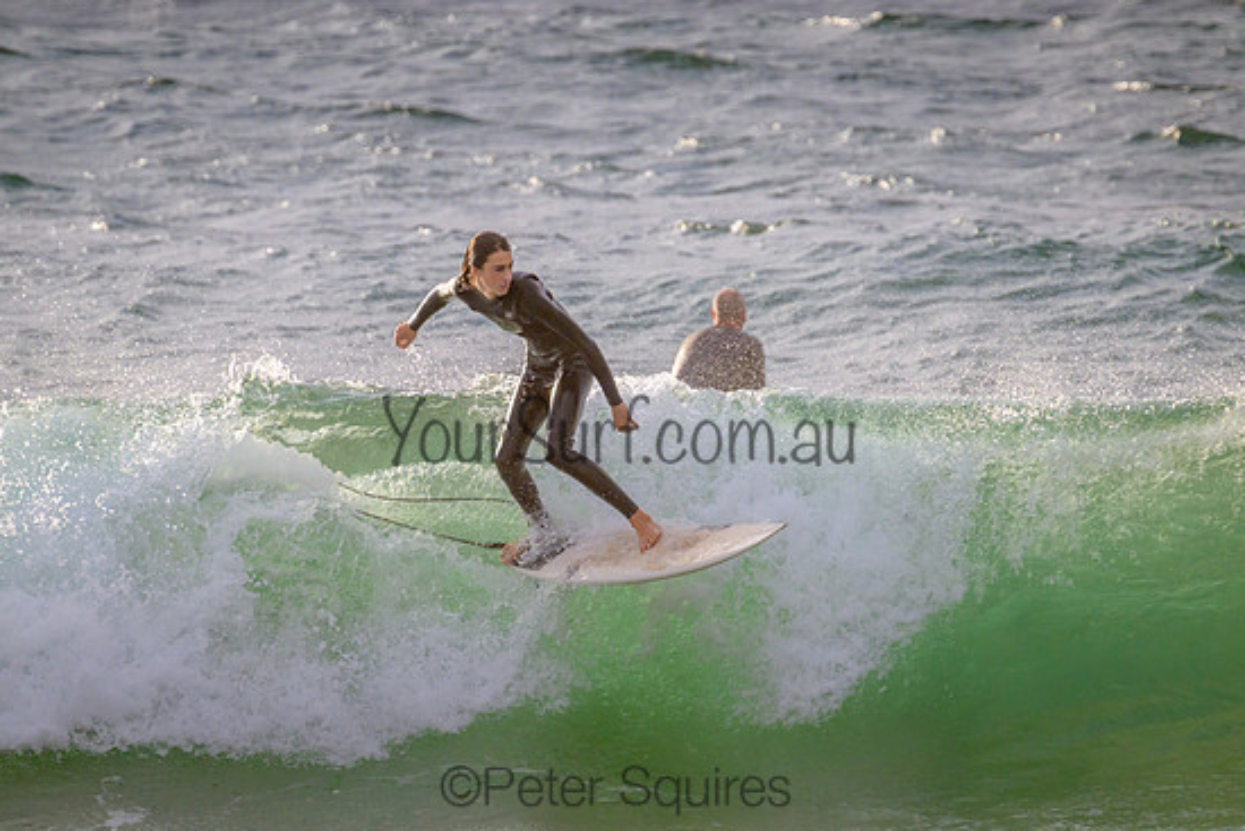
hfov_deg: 2.4
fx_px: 29194
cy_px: 411
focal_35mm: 844
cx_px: 616
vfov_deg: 1.6
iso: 1100
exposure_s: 1/2000
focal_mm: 800
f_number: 11
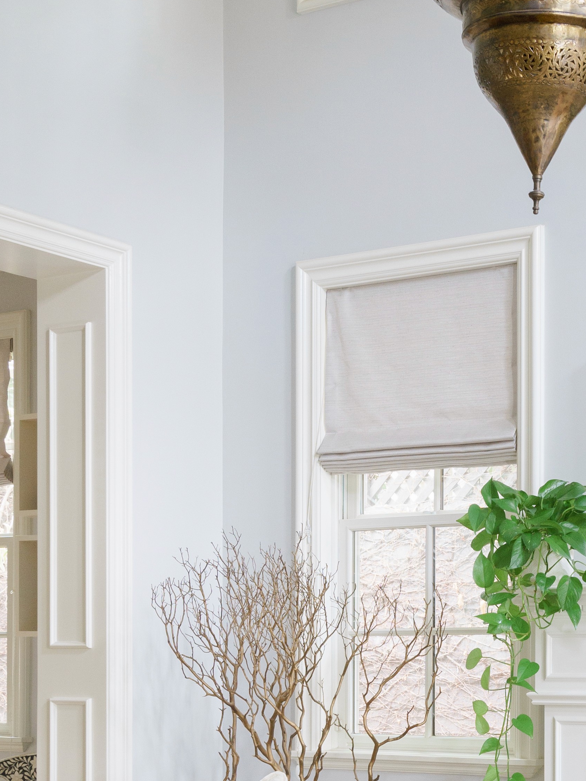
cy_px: 639
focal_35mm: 72
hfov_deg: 20.2
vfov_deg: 26.5
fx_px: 1625
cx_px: 493
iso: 500
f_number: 9
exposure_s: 1/3
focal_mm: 28
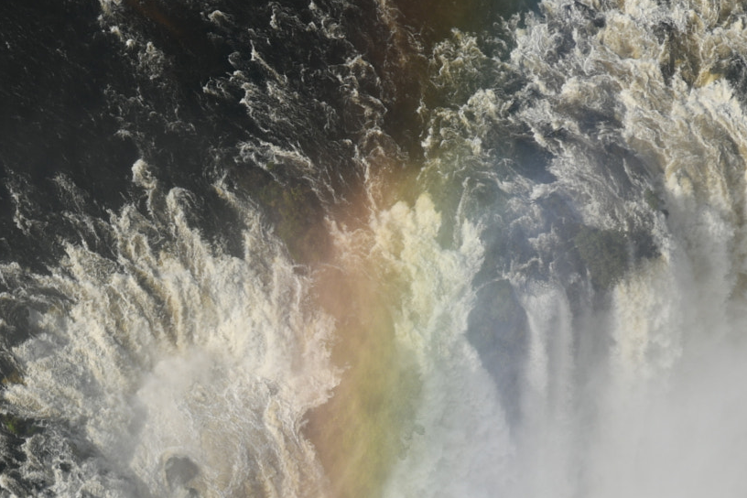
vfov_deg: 4.6
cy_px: 466
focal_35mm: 301
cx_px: 164
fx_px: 6245
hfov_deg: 6.8
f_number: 8
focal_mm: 80
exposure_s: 1/250
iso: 100
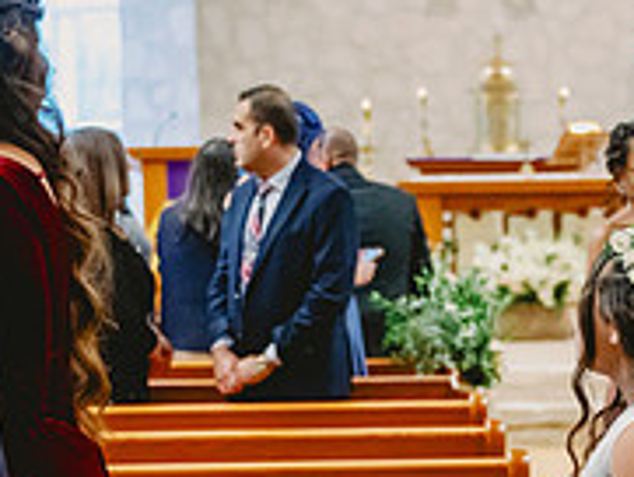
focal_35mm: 163
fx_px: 2987
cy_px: 475
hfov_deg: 11.8
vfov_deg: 9.1
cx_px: 806
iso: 3200
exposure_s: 1/250
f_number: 2.8
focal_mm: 53
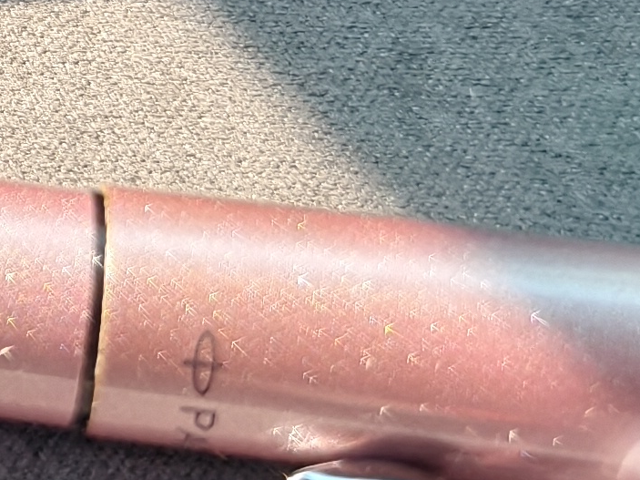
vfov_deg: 10.5
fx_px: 2477
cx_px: -606
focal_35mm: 134
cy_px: -363
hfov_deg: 13.0
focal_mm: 5.6
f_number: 1.57
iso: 174
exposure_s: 1/500
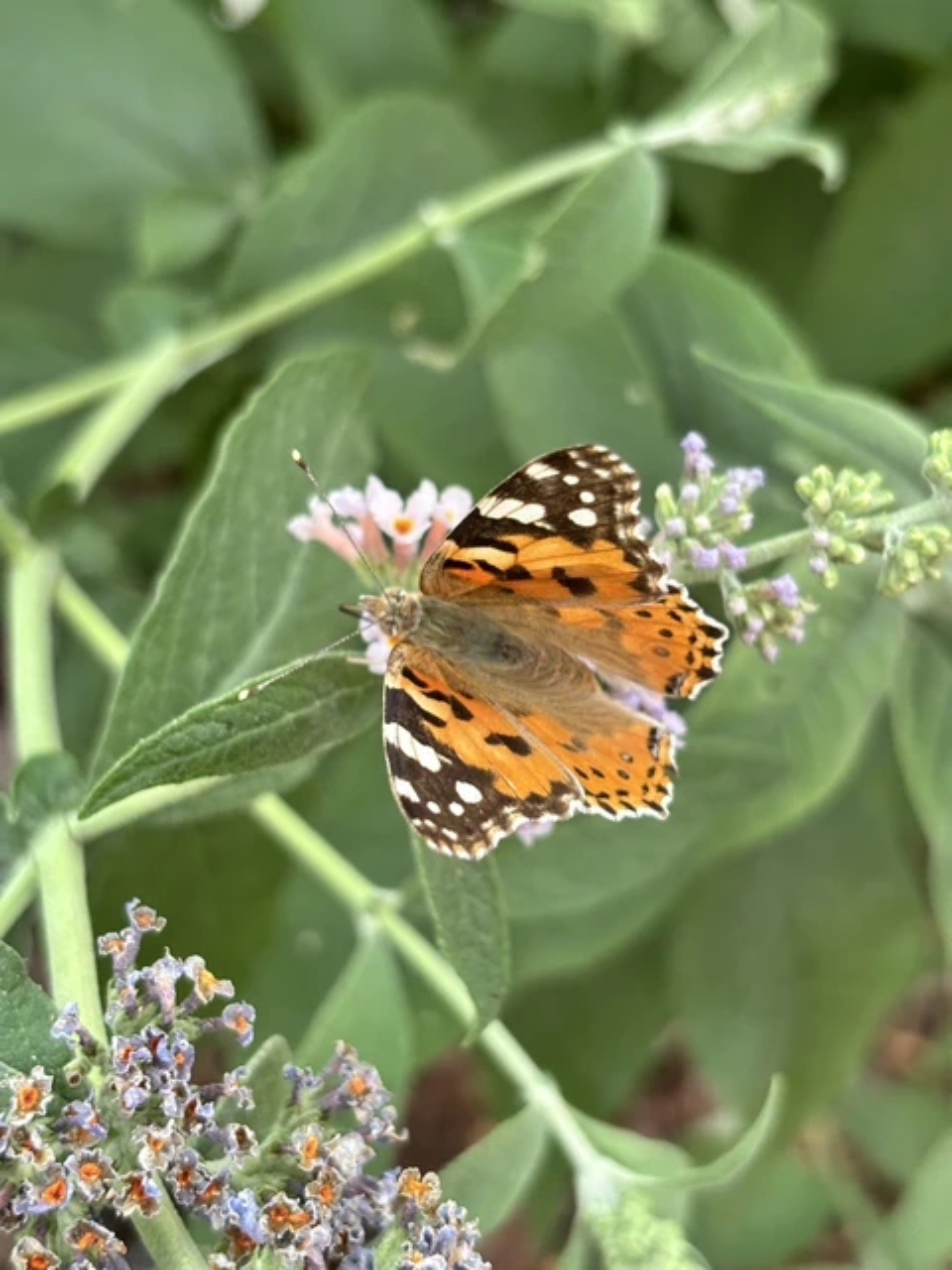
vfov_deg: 36.8
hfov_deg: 28.0
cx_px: 476
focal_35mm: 52
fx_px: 1907
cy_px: 635
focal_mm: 5.96
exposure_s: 1/121
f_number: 1.6
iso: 40
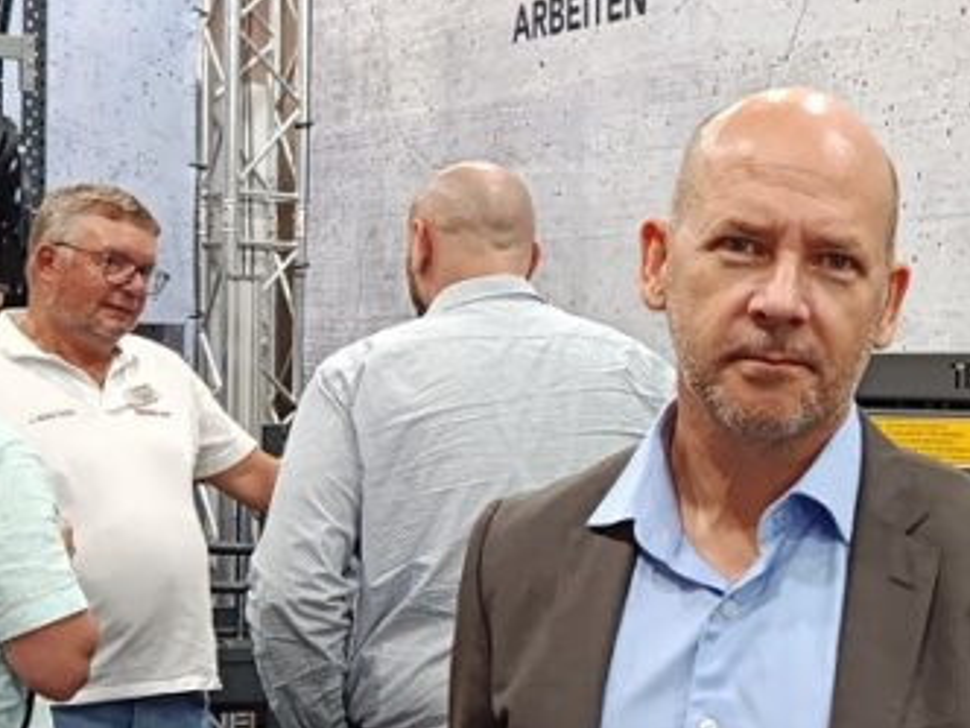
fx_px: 2074
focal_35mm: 74
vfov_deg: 19.9
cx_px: 1023
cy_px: 453
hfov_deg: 24.8
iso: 426
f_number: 1.7
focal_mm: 5.24
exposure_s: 1/100
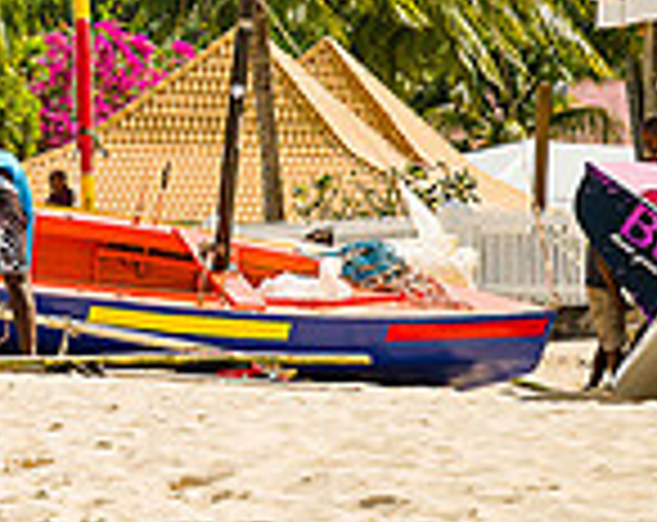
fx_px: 5915
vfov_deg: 5.0
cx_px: -537
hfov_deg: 6.2
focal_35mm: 305
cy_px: -90
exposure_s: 1/320
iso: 64
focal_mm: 70
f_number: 6.3
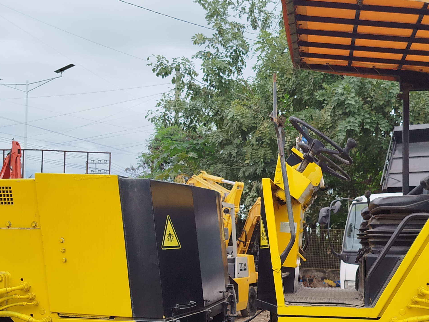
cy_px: 246
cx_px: 269
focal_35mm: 50
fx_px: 620
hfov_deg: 37.9
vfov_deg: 28.6
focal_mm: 5.31
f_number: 1.7
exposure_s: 1/219
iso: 50
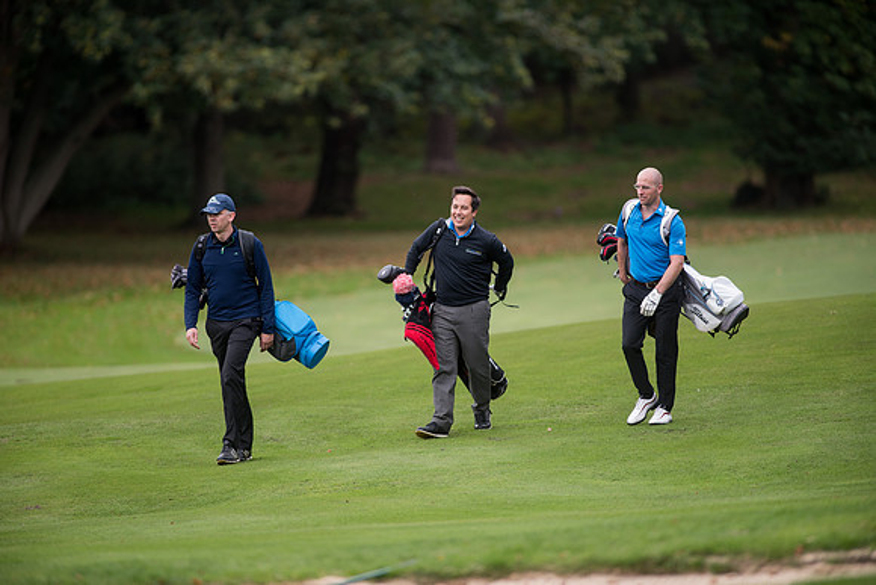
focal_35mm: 300
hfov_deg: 6.9
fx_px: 7301
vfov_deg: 4.6
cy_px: 292
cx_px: 438
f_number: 4
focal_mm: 300
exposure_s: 1/1000
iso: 400
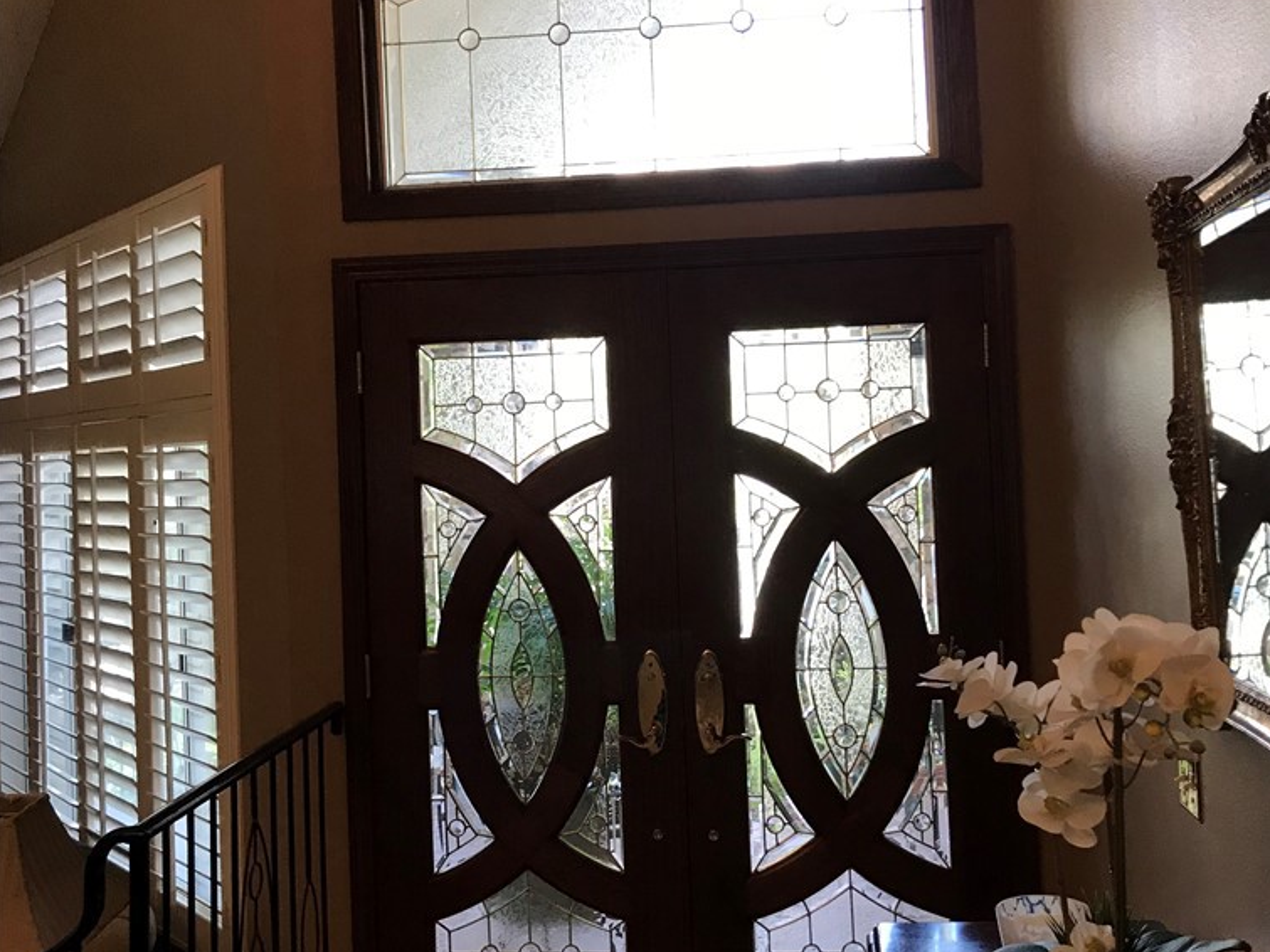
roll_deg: +3.0
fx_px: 1394
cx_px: 643
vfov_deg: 37.6
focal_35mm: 38
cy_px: 399
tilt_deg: +1.1
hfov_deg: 49.0
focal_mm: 3.99
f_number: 1.8
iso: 32
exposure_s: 1/30
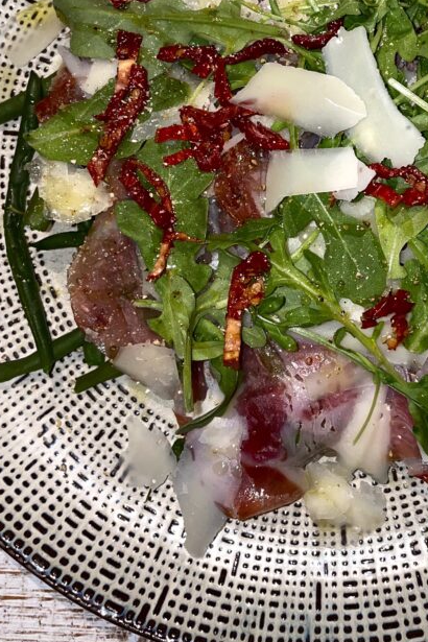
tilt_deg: -81.9
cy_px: 198
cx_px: 322
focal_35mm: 45
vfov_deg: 42.8
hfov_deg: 29.4
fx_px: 802
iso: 32
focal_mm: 4.2
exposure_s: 1/61
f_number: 1.6
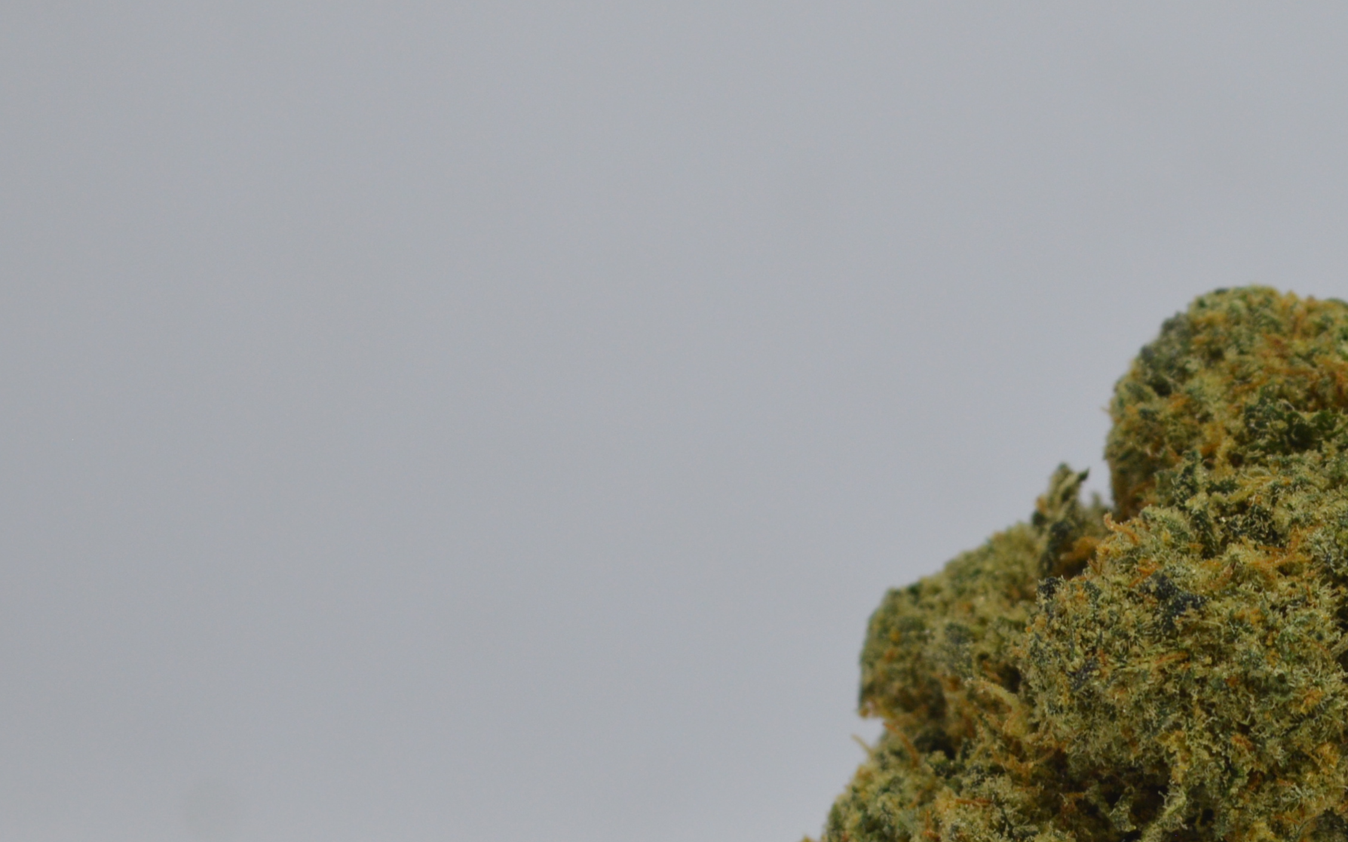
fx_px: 6173
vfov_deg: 7.8
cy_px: 654
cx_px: 1267
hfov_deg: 12.4
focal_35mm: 168
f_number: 8
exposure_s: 1/100
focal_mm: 55
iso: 400
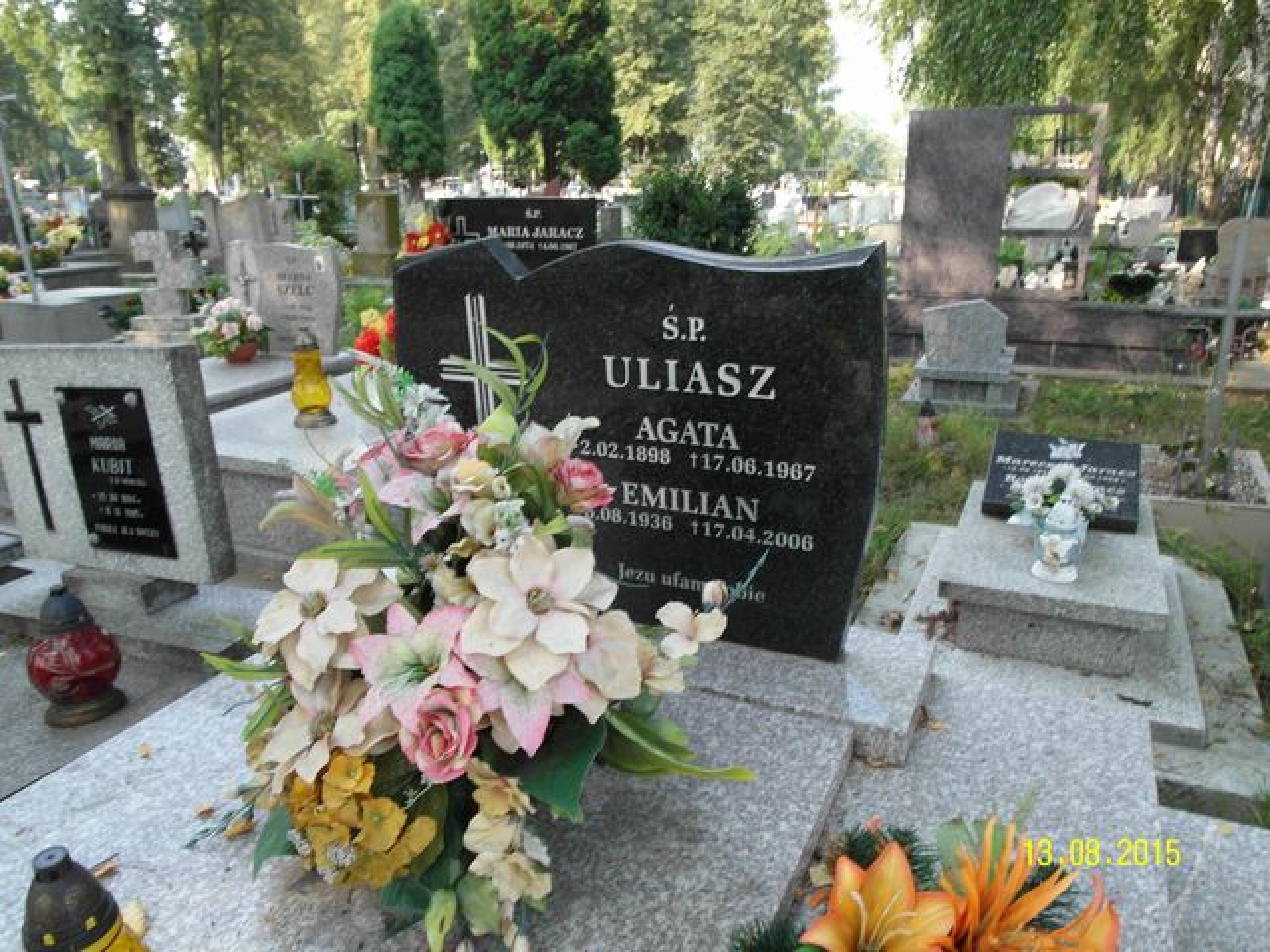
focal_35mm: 24
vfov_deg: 56.8
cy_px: 476
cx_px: 635
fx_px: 881
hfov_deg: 71.6
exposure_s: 1/90
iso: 80
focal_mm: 5.2
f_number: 3.4
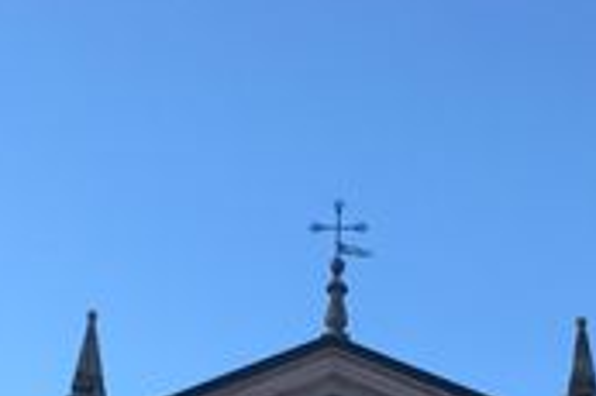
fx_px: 1670
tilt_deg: +15.3
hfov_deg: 20.2
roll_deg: -1.7
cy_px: 706
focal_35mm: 101
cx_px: 348
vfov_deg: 12.4
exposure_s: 1/622
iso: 20
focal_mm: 3.99
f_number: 1.8
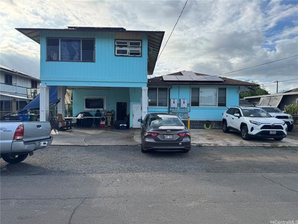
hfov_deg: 71.6
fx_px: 207
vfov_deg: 56.8
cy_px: 112
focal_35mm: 24
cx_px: 149
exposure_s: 1/2506
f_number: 1.78
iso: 80
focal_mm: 6.76
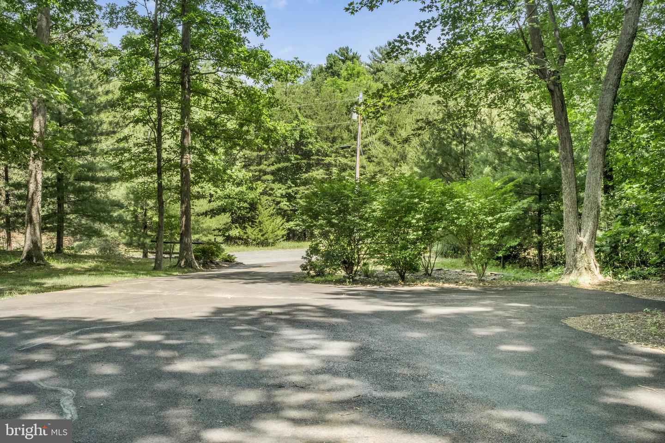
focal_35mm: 36
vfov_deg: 36.9
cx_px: 332
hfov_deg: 53.1
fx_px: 665
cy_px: 222
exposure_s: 1/30
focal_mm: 24
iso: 640
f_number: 16
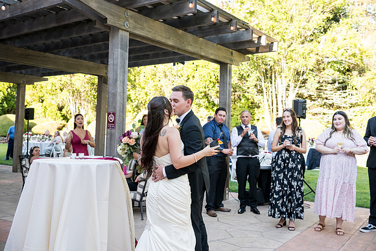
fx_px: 366
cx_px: 188
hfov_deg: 54.4
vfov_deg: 37.9
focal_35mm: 35
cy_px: 126
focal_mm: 35
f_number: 4
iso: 800
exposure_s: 1/400
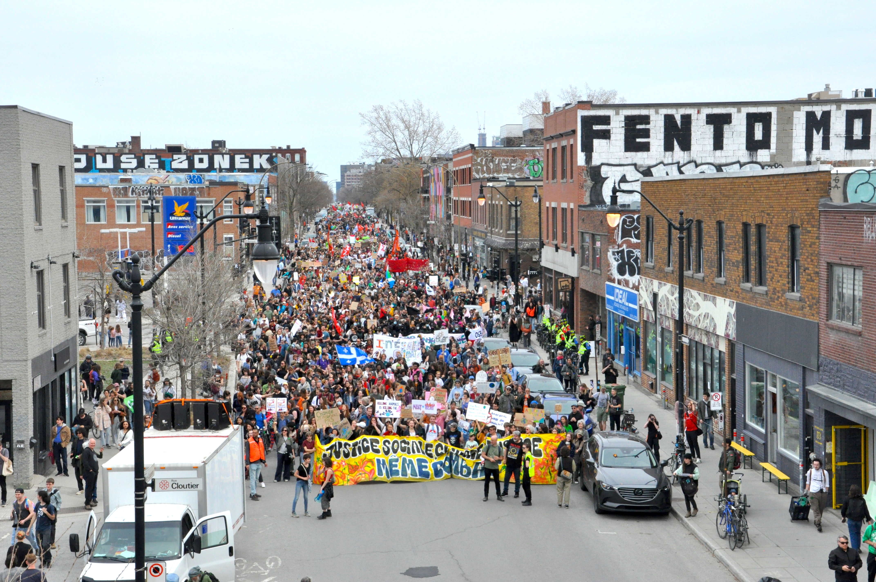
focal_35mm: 63
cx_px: 438
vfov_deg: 21.5
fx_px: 1531
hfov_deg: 31.9
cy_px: 291
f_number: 13
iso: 1000
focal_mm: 42
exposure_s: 1/800
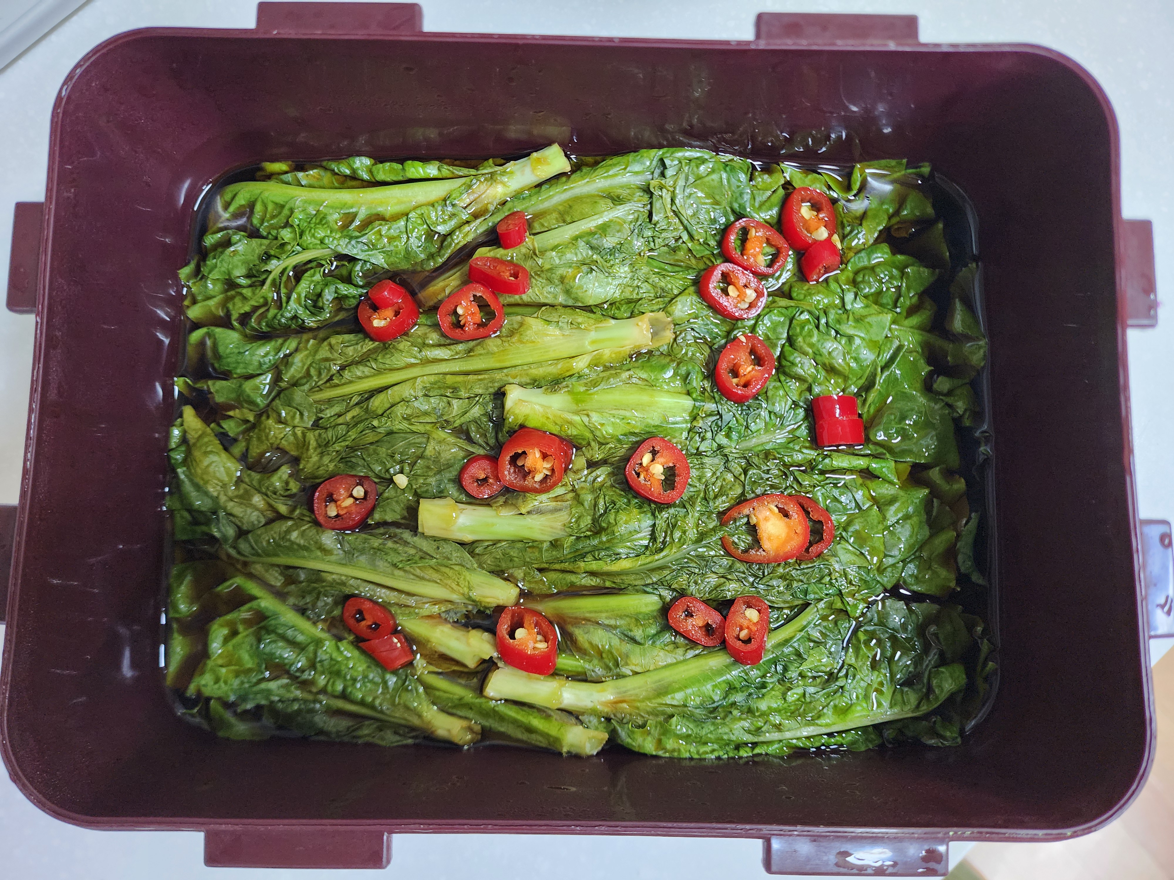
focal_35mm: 23
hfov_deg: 73.9
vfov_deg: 58.9
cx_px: 587
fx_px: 780
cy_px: 440
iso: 500
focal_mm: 6.4
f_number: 1.8
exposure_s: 1/30
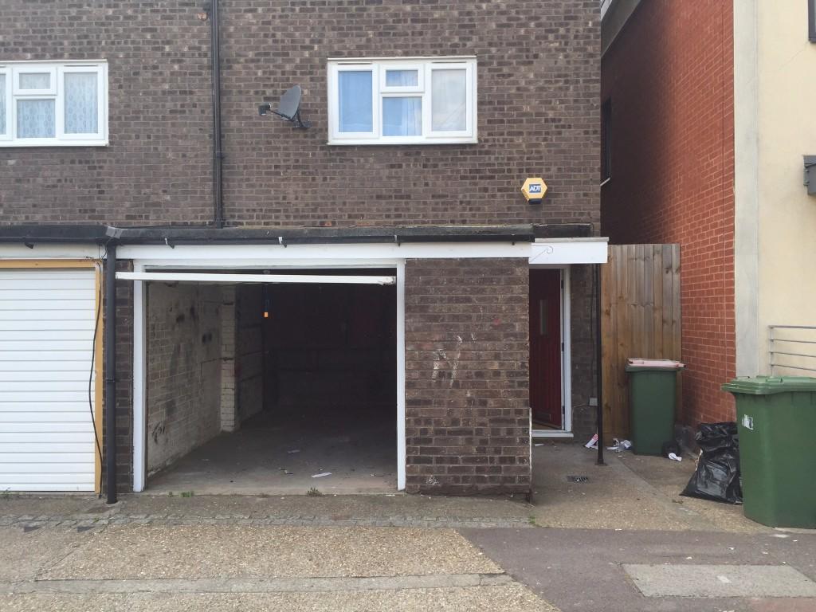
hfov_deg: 61.7
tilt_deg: +1.4
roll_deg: +0.9
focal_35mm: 29
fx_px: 684
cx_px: 408
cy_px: 306
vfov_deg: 48.2
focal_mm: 4.15
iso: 32
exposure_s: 1/384
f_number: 2.2
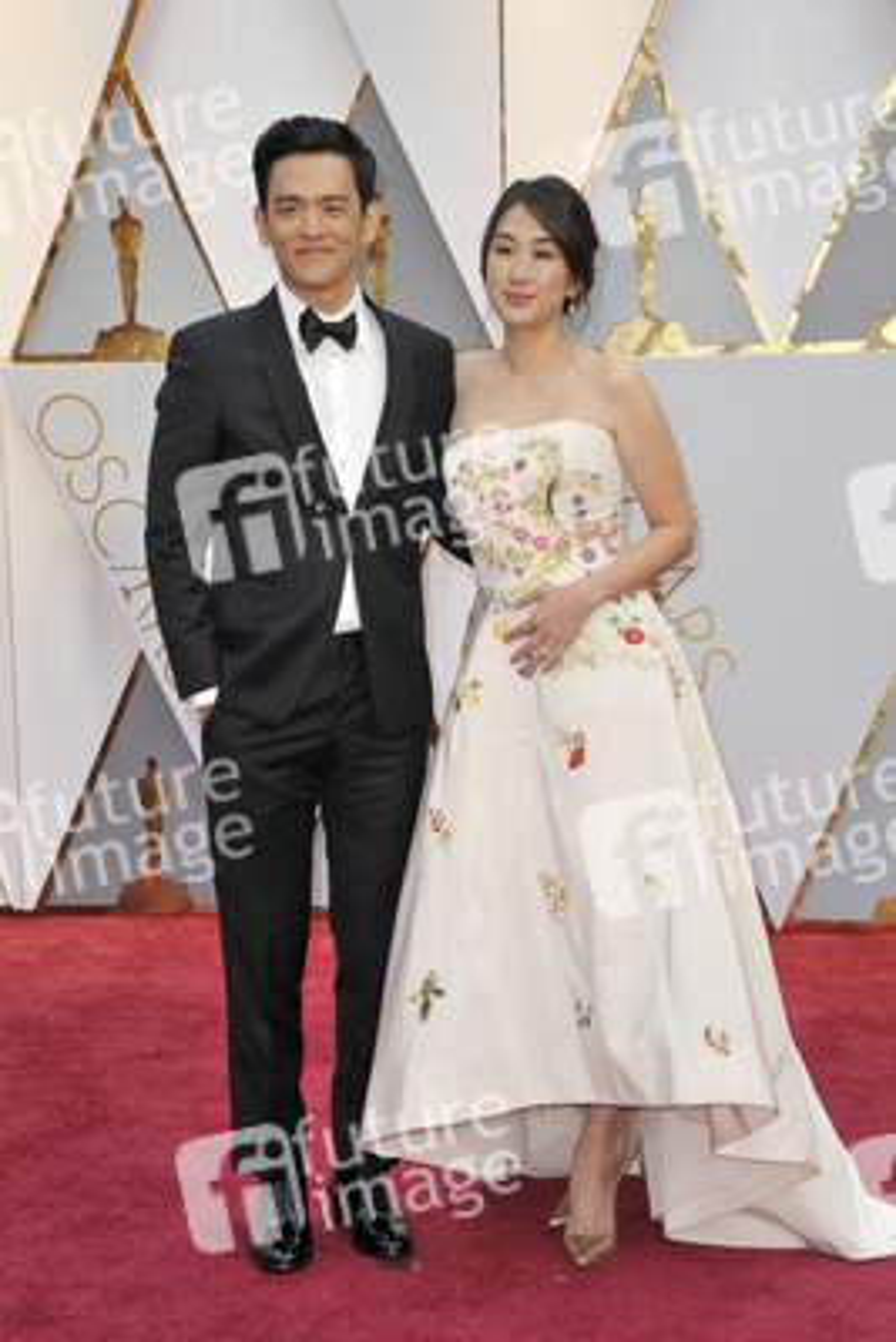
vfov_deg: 26.0
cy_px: 671
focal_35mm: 78
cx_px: 448
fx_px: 2909
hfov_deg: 17.5
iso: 1000
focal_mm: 78
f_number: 7.1
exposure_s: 1/250
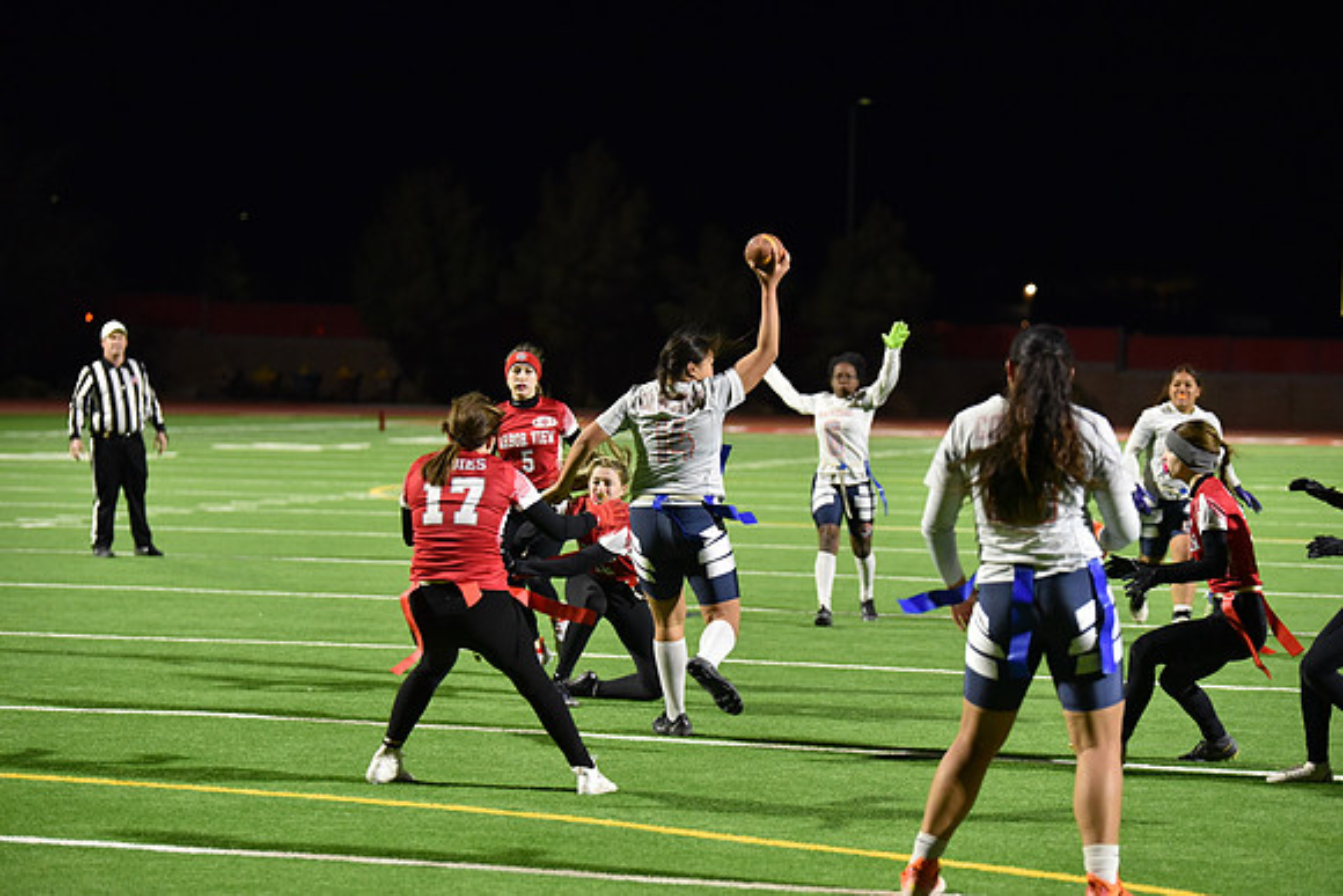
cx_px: 672
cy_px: 448
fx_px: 4328
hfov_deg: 17.6
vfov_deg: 11.8
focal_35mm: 116
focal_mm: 116
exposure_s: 1/640
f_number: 2.8
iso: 5600
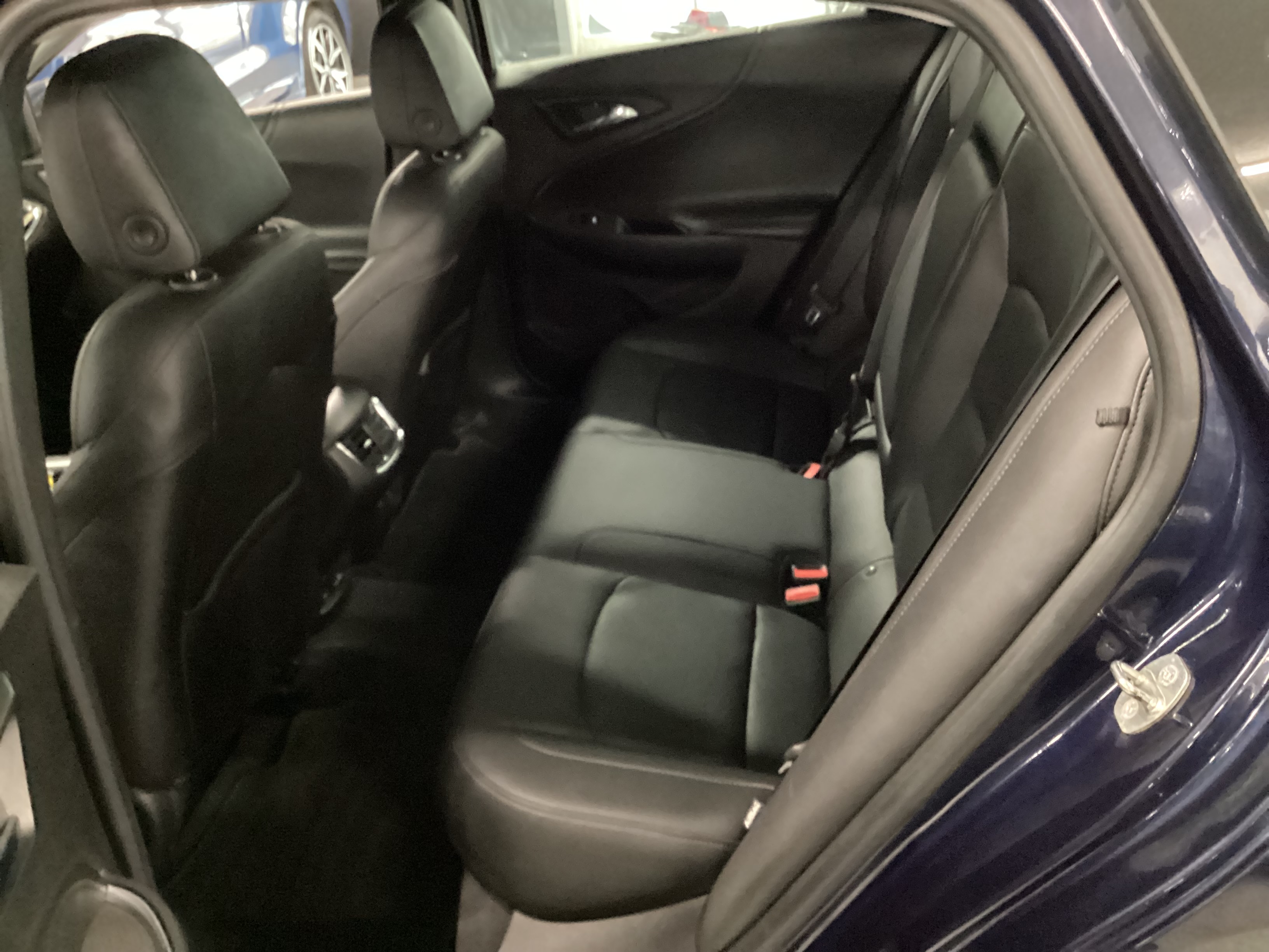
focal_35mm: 31
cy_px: 476
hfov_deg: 58.4
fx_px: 1136
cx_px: 634
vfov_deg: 45.4
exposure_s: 1/15
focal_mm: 3.3
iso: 800
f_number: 2.4
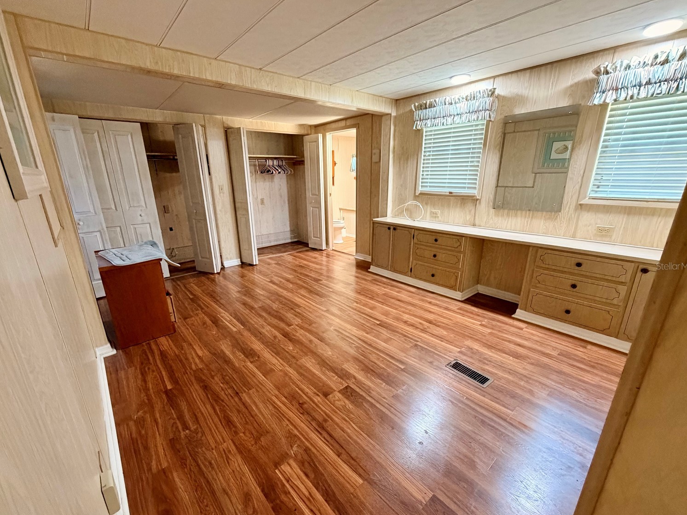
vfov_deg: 81.7
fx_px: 298
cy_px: 266
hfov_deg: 98.1
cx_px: 331
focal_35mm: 15
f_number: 2.2
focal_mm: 2.22
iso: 640
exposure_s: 1/60
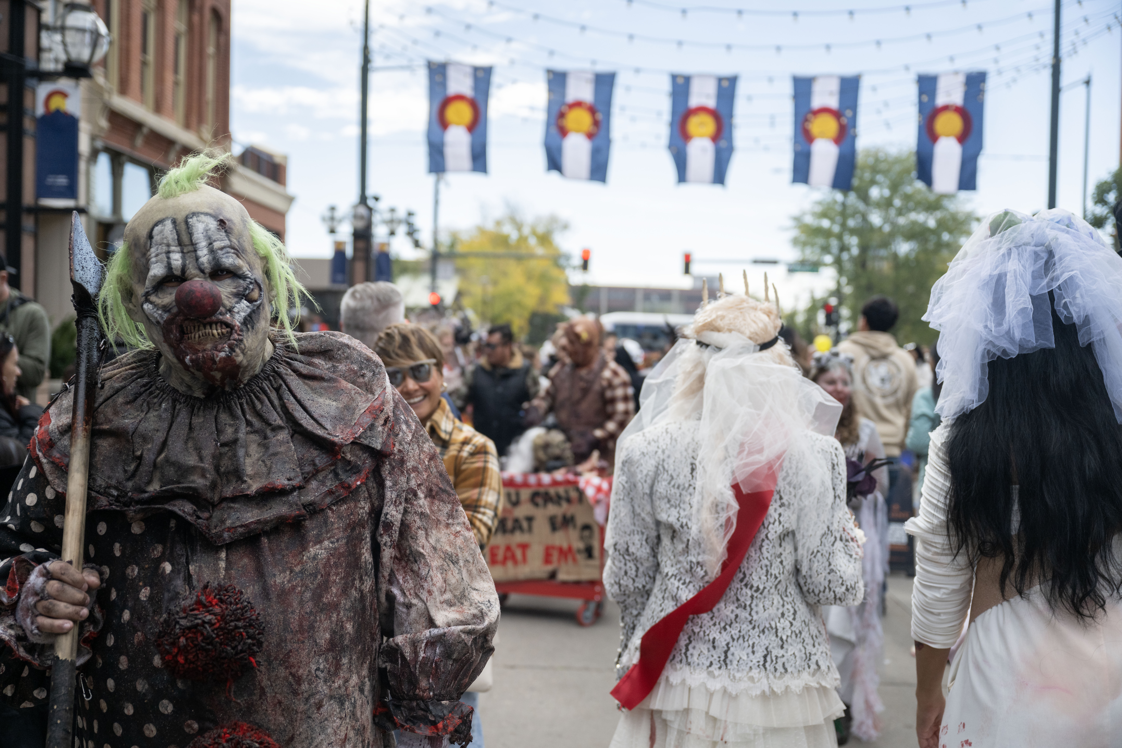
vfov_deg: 34.2
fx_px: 1215
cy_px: 374
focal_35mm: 39
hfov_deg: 49.6
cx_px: 561
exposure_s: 1/4000
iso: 400
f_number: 2.8
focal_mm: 39
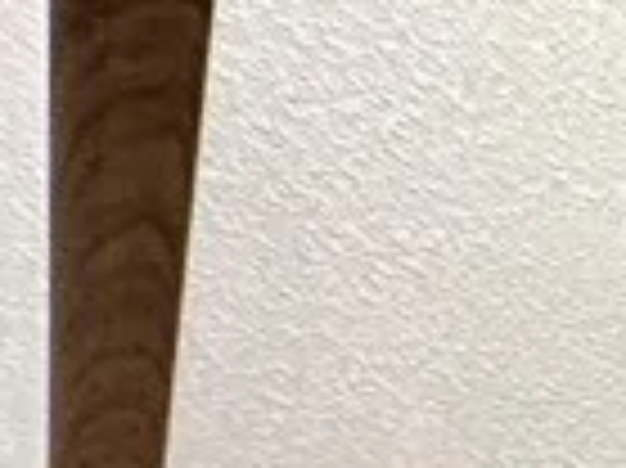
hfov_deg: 10.3
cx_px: 2049
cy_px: 1530
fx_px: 1861
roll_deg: +0.8
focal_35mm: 103
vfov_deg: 9.7
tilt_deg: -0.5
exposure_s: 1/120
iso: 250
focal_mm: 2.22
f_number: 2.2
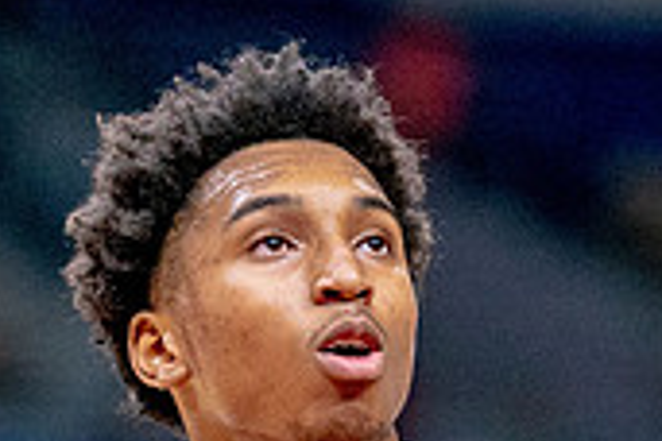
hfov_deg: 2.4
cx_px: 425
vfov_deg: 1.6
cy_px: 760
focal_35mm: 855
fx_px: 15721
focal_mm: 200
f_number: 2.8
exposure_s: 1/1000
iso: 2500
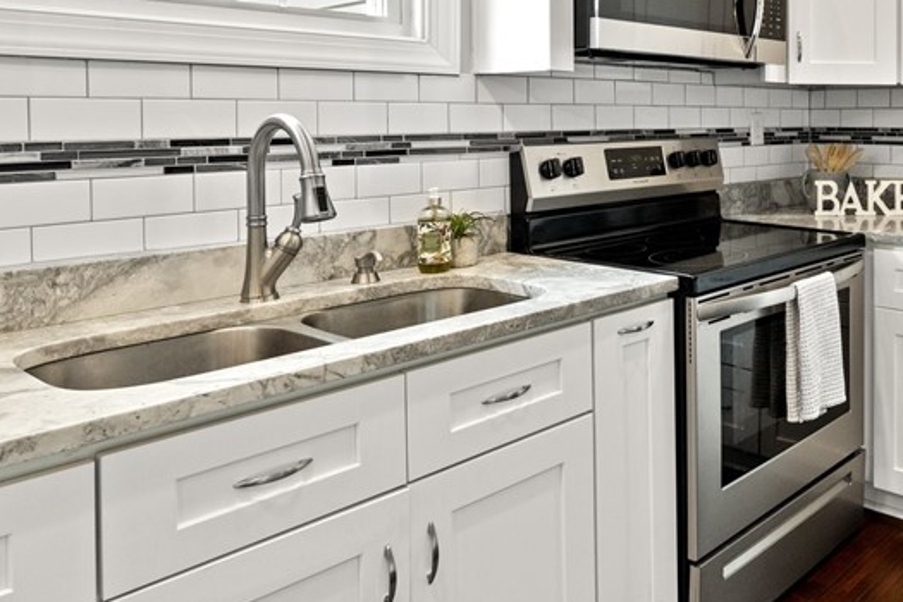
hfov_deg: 50.9
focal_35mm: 32
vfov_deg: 39.6
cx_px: 836
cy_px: 130
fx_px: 803
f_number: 8
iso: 800
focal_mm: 15.5
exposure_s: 1/20
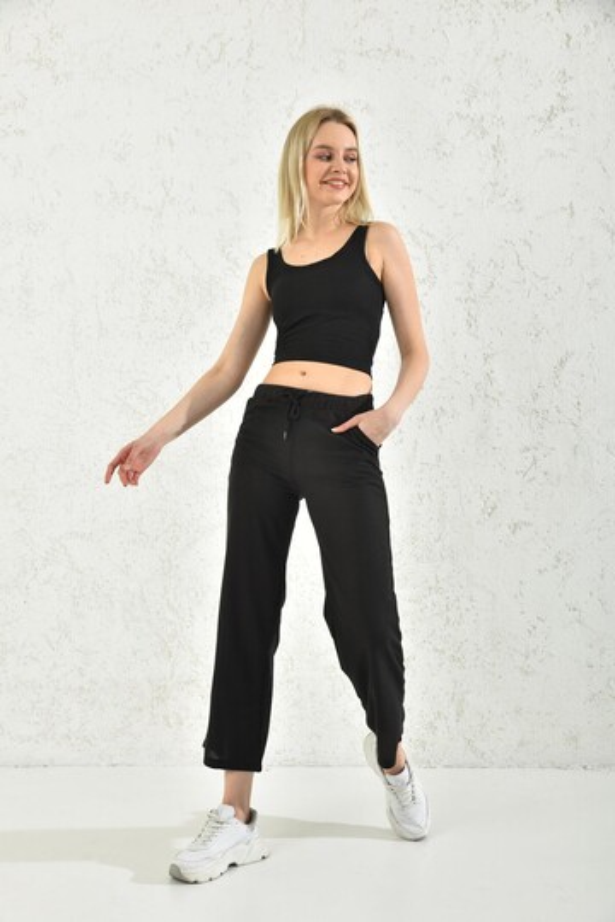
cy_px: 461
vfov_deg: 38.2
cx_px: 308
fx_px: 1332
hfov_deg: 26.0
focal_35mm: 52
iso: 100
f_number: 7.1
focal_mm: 52
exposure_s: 1/160
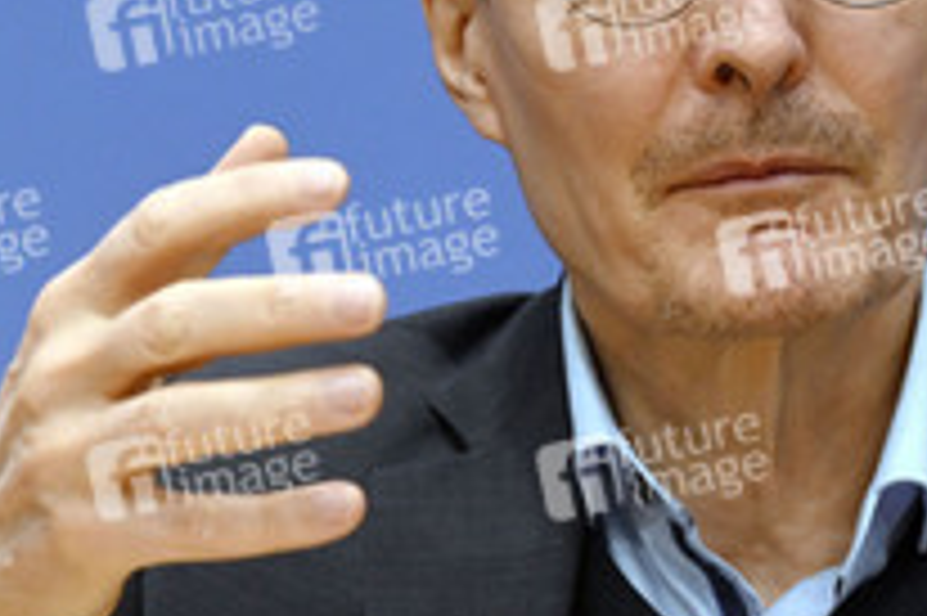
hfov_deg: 7.0
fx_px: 7616
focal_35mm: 296
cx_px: 713
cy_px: 130
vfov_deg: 4.6
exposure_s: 1/500
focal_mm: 135
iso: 4000
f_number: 5.6
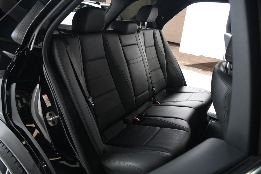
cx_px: 130
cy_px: 87
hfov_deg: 67.4
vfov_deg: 47.9
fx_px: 196
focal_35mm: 27
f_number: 3.5
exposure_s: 1/160
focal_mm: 18
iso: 100
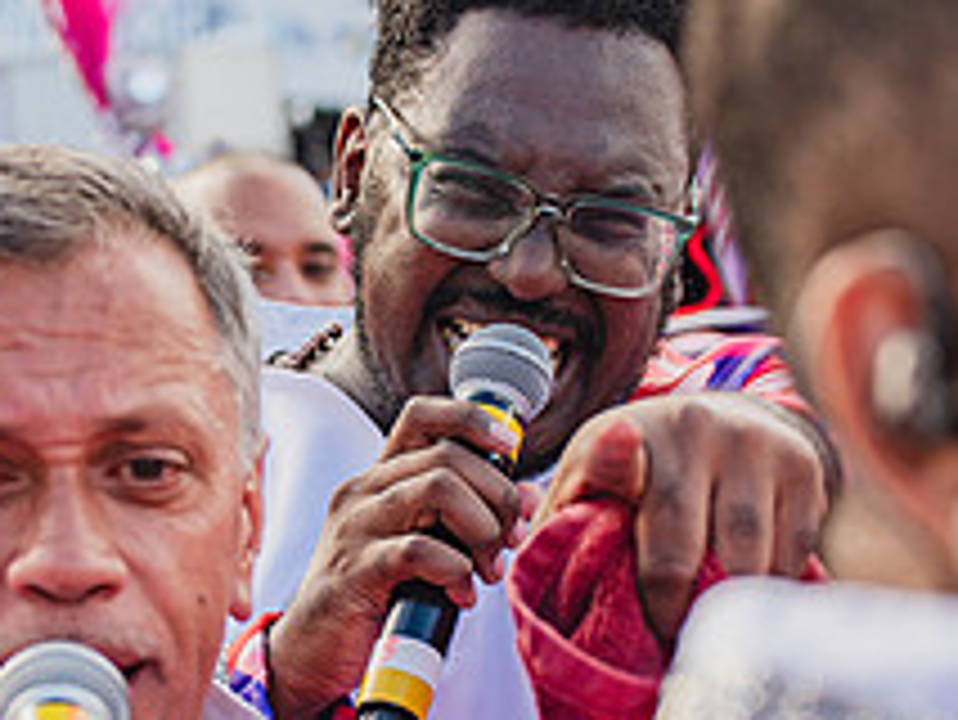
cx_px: 322
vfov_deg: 10.4
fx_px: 3932
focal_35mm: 142
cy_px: 572
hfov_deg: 13.9
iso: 400
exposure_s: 1/1600
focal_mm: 70
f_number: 5.6
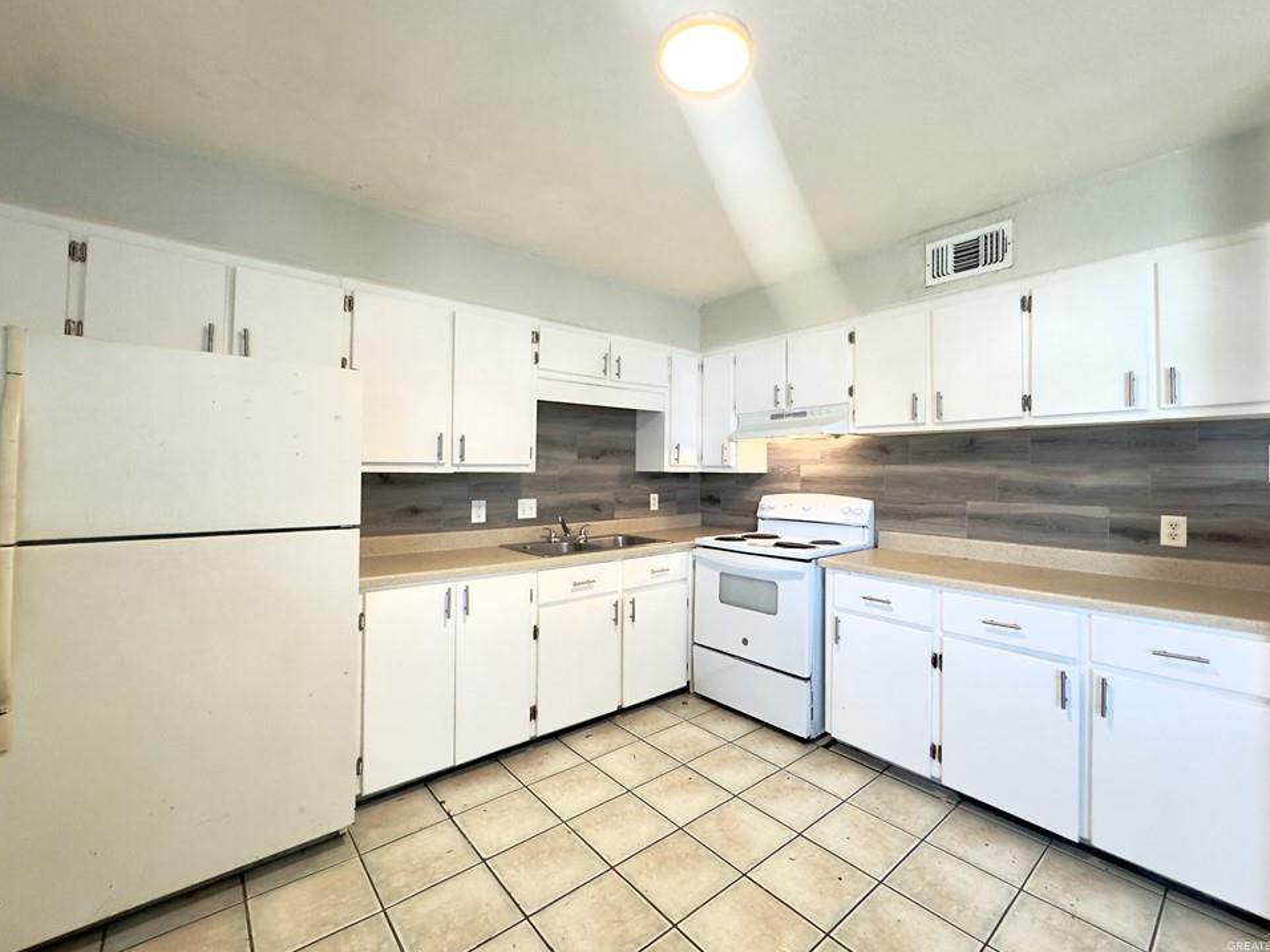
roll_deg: -1.4
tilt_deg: +0.3
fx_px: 550
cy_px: 465
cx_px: 668
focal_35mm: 15
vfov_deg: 81.7
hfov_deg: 98.1
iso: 250
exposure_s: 1/120
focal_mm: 2.22
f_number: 2.2
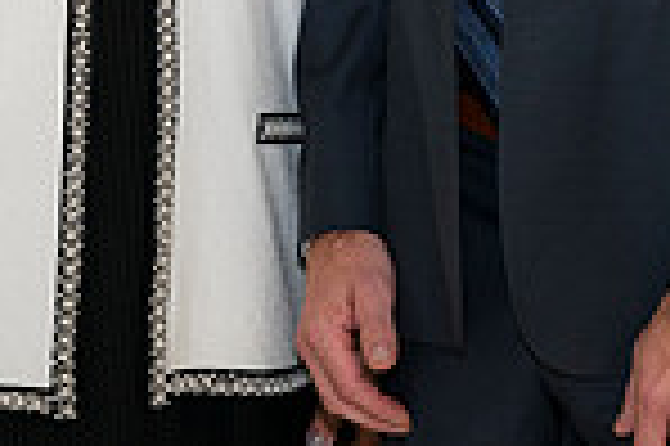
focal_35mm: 222
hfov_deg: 9.3
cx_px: 549
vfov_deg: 6.1
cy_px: -273
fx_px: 4127
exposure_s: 1/160
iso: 400
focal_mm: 57
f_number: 5
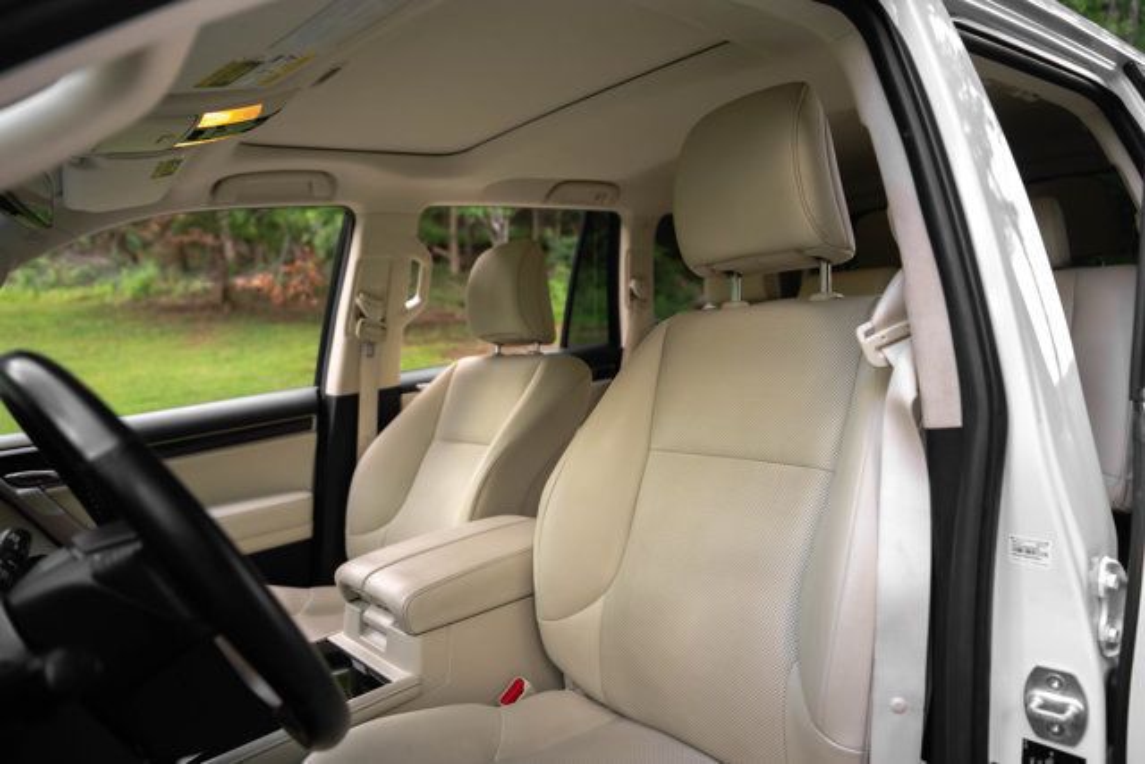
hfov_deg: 73.7
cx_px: 572
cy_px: 382
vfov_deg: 53.2
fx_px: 763
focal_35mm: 24
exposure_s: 1/250
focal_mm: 24
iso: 640
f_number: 2.8
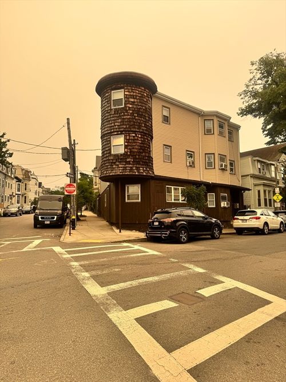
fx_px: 264
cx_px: 143
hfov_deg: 56.8
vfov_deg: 71.6
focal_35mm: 24
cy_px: 191
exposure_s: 1/2174
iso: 80
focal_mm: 6.76
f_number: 1.78
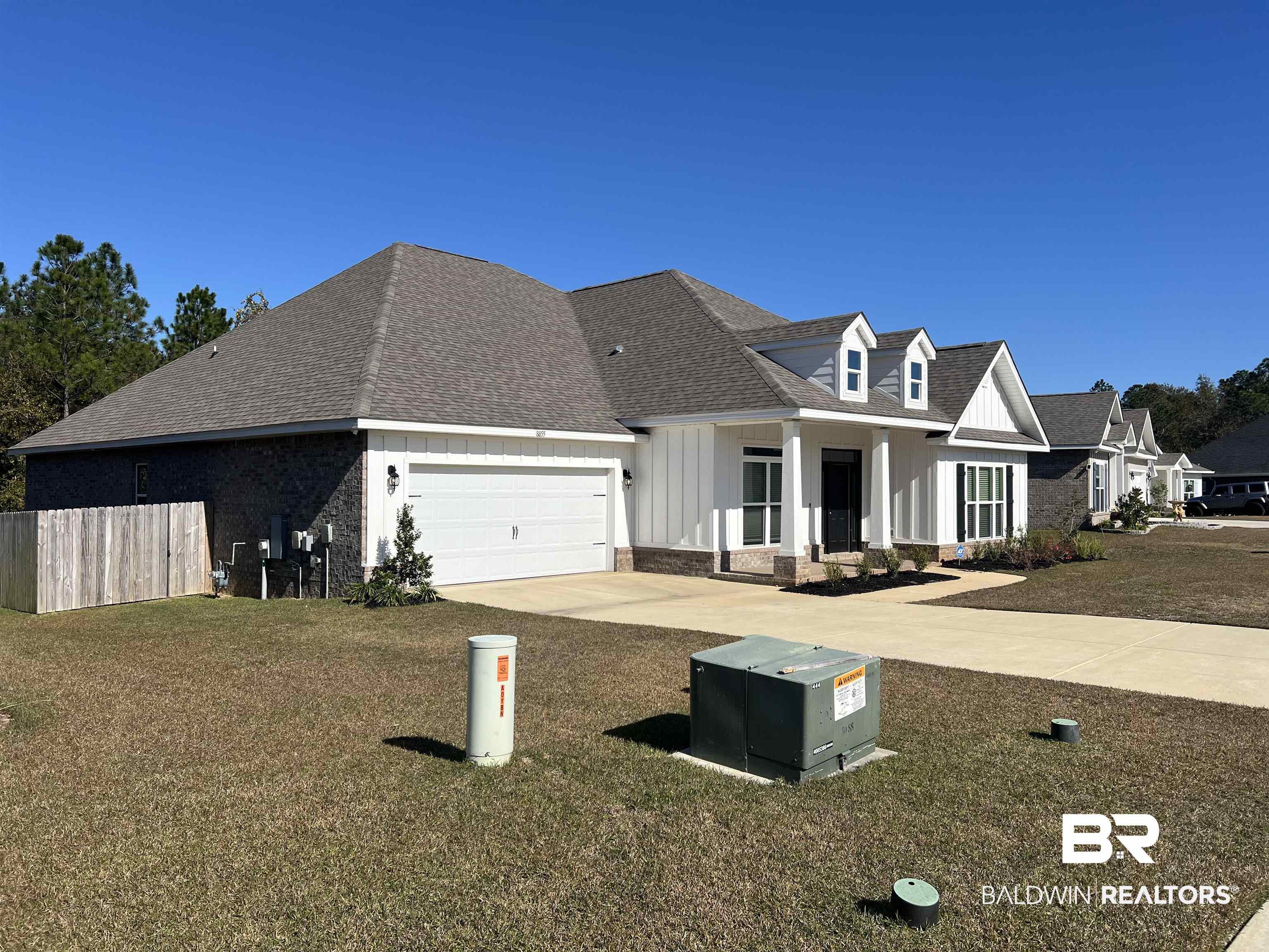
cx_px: 634
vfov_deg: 53.1
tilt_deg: -0.1
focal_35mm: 26
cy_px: 476
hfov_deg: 67.3
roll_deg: -0.1
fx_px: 953
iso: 50
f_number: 1.5
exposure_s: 1/6579
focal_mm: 5.7
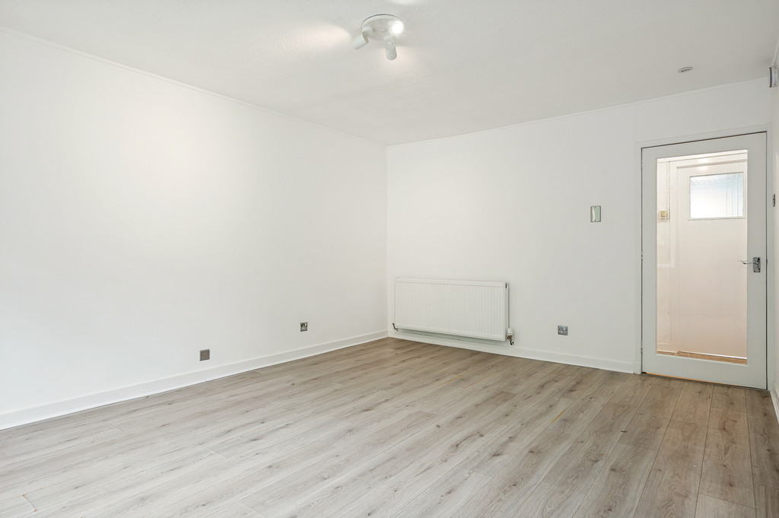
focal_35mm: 20
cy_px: 259
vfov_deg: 63.1
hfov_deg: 85.5
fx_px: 422
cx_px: 390
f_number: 5
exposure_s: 1/60
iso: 800
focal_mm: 19.5
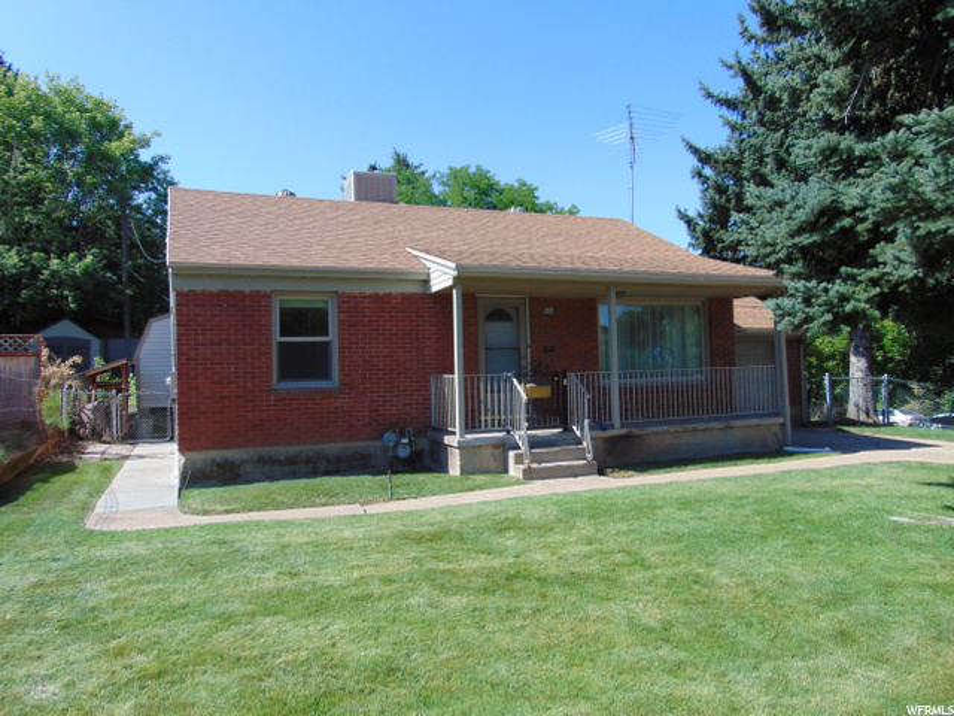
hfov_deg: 69.4
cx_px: 477
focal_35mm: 25
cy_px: 358
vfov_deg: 54.9
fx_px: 689
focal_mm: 4.5
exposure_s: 1/800
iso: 80
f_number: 3
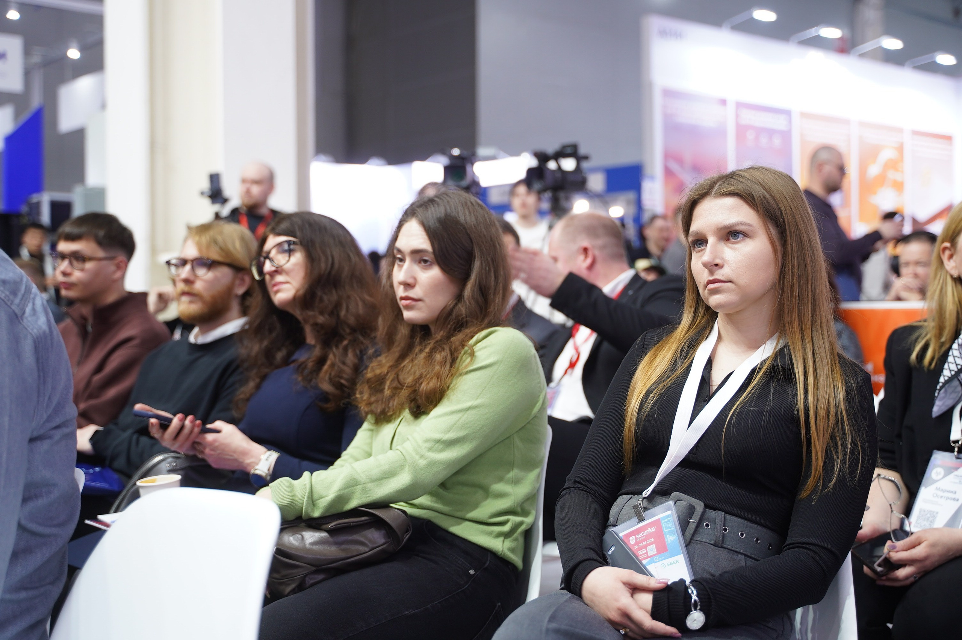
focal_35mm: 46
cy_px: 320
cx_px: 481
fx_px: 1228
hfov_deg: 42.8
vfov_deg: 29.2
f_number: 2.8
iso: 640
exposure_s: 1/80
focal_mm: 46
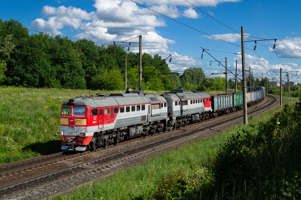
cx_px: 150
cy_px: 100
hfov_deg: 49.6
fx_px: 326
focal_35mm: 39
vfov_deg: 34.2
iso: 200
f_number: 7.1
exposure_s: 1/800
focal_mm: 26
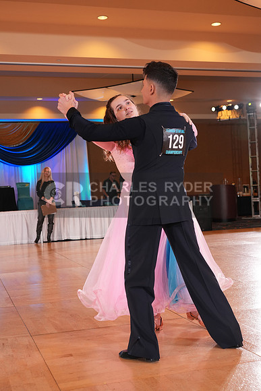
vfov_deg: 41.9
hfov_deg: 28.7
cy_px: 196
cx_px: 130
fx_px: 511
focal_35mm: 47
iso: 1250
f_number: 5
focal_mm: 47
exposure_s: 1/160
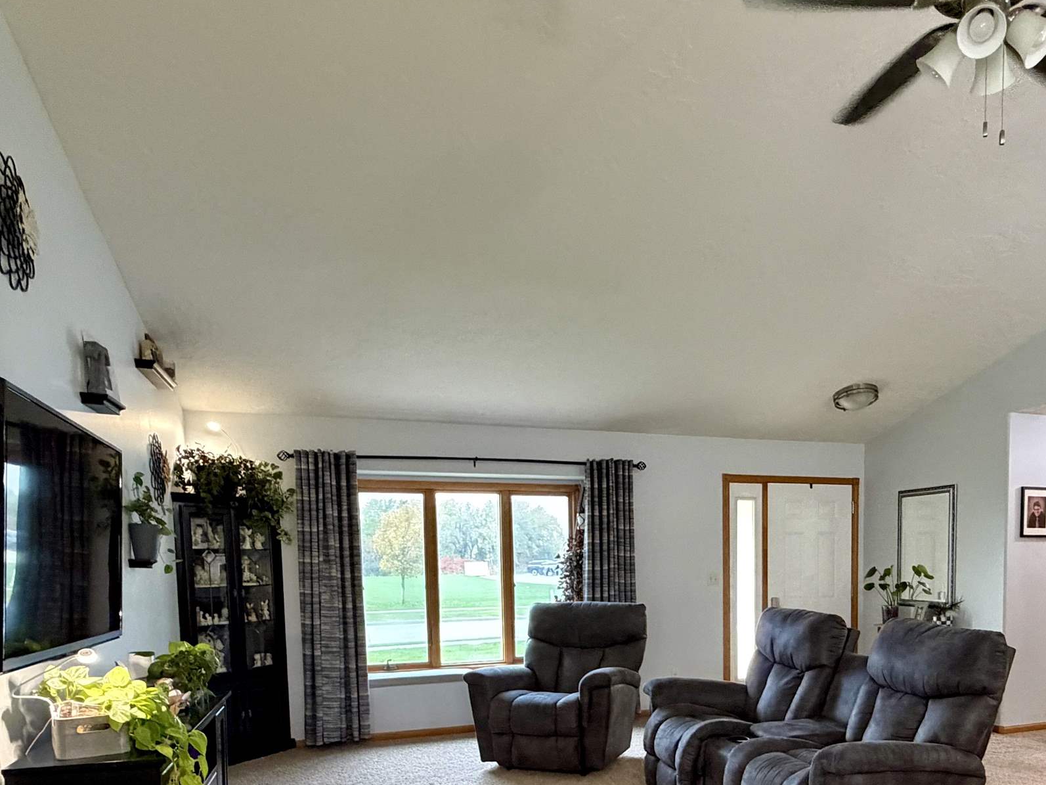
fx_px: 816
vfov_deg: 48.6
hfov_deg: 64.3
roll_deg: +0.6
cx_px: 662
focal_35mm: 27
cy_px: 623
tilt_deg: -5.4
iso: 640
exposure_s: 1/60
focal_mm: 2.22
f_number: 2.2
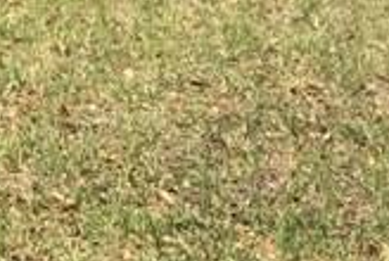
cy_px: -268
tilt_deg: -0.9
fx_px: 2035
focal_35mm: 188
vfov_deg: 7.1
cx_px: -522
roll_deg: -1.9
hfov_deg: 9.7
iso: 32
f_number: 2.2
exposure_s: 1/1464
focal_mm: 4.15
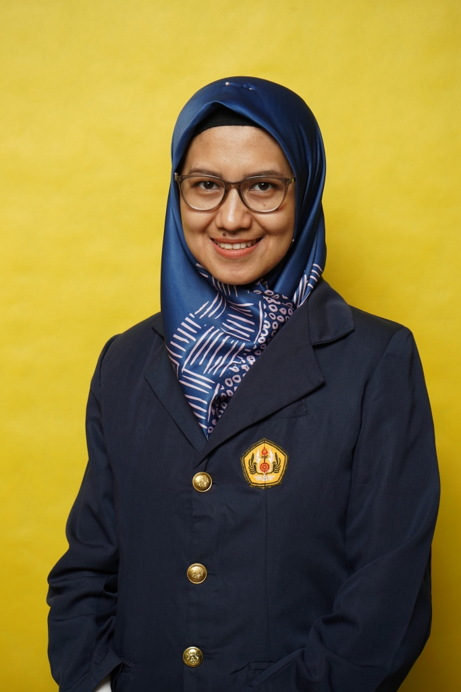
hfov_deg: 19.5
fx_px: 1344
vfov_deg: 28.8
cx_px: 230
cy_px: 346
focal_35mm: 70
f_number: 7.1
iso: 500
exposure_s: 1/200
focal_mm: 70
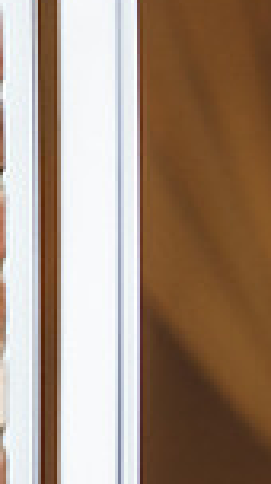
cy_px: 416
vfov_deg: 2.5
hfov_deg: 1.4
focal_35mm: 852
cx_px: 874
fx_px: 10933
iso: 640
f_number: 2.8
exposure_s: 1/640
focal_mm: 200
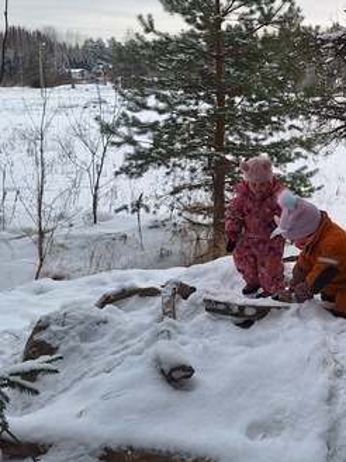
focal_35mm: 56
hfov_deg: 24.4
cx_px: 377
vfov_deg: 33.9
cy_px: 131
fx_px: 748
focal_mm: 5.54
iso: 40
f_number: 1.8
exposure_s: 1/729
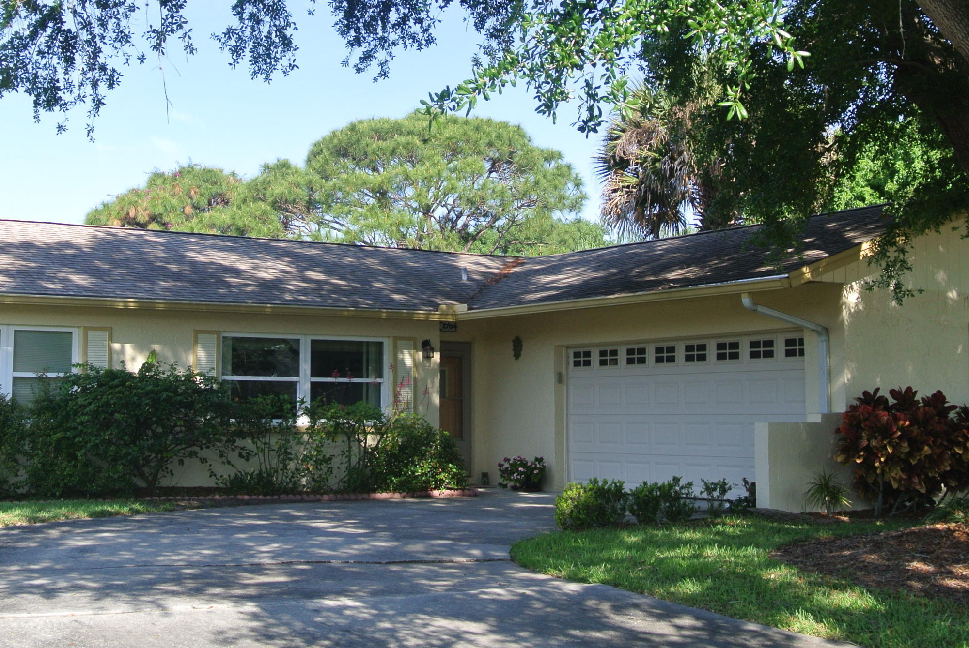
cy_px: 219
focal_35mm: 54
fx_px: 1455
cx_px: 418
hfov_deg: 36.8
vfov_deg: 25.0
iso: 100
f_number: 4
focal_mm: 13.6
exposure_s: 1/400
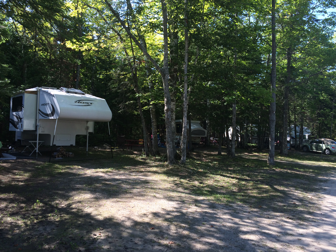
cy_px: 126
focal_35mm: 29
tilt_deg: -2.3
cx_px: 168
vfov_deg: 48.2
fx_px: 281
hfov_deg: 61.7
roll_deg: -2.6
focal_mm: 4.15
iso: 32
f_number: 2.2
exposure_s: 1/357
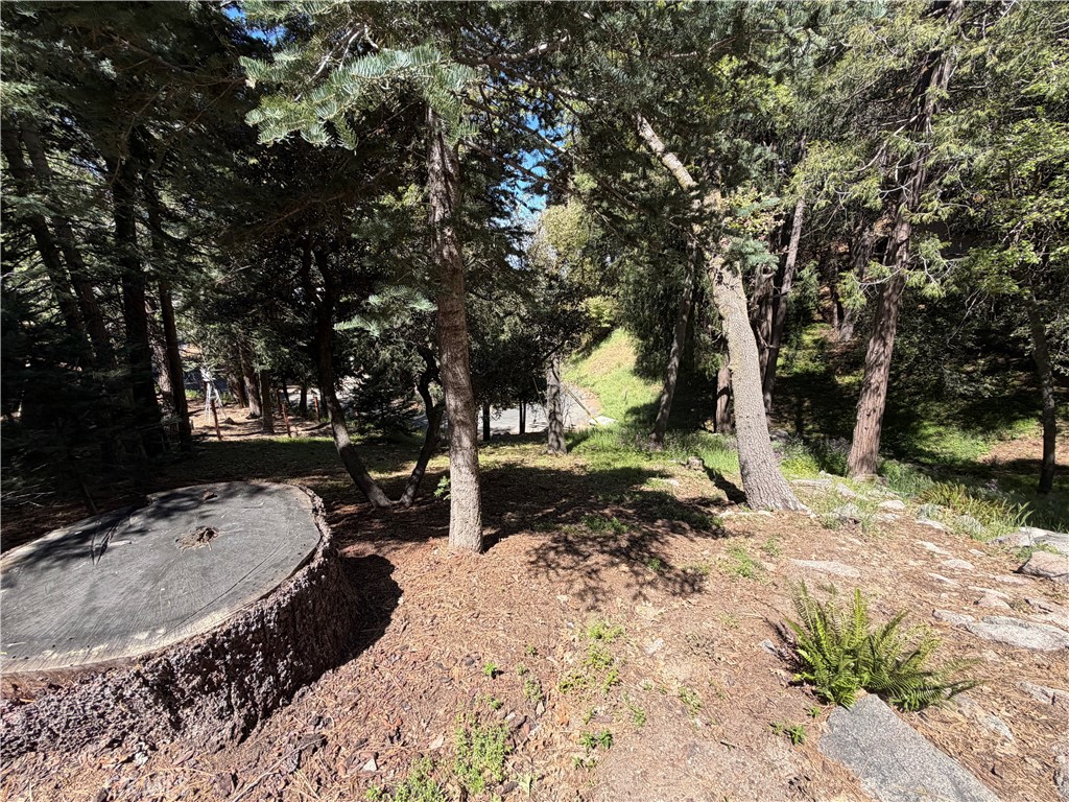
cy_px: 401
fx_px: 432
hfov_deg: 102.1
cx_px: 534
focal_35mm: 14
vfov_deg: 85.7
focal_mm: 2.22
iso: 40
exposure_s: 1/527
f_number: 2.2
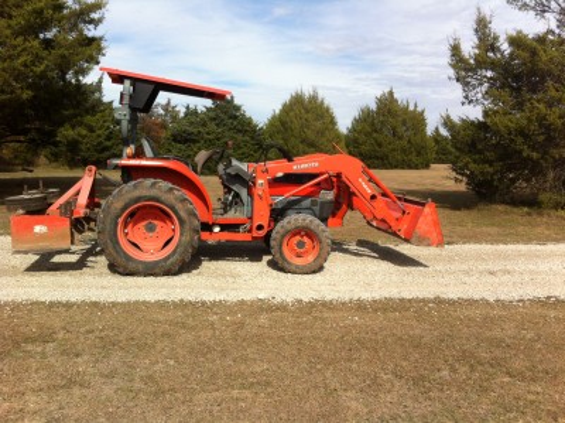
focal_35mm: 35
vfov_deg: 40.6
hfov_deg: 52.7
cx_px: 282
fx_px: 571
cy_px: 212
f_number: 2.8
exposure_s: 1/1737
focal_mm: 3.85
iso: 80
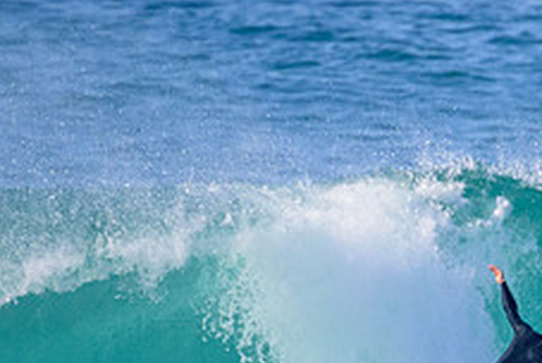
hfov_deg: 1.0
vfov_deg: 0.7
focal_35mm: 2042
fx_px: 30783
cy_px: 445
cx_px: 635
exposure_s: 1/2000
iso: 2800
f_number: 11
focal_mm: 800
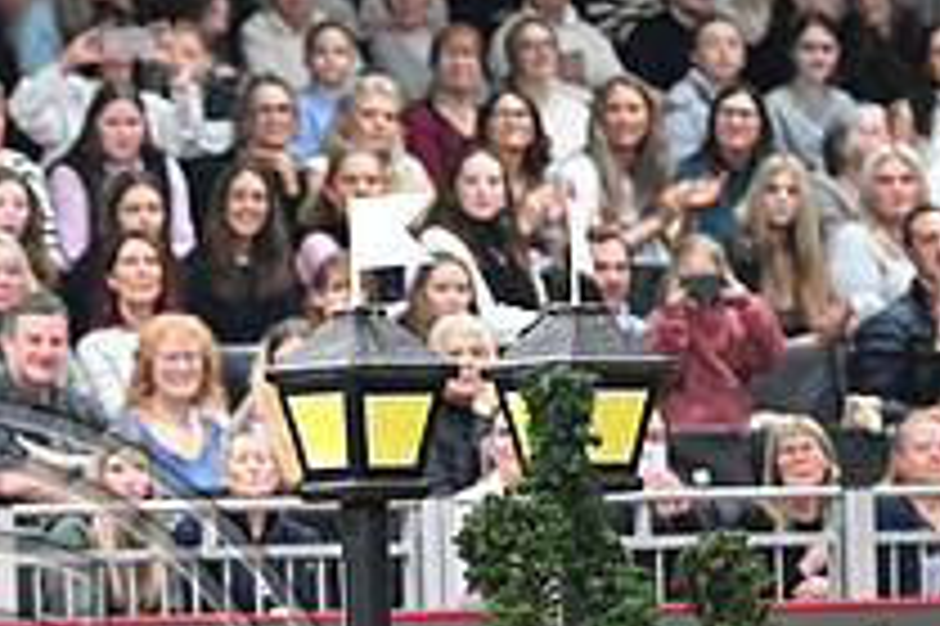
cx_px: -139
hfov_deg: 3.7
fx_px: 14506
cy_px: 790
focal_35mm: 556
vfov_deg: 2.5
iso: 6400
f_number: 3.5
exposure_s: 1/800
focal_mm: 200
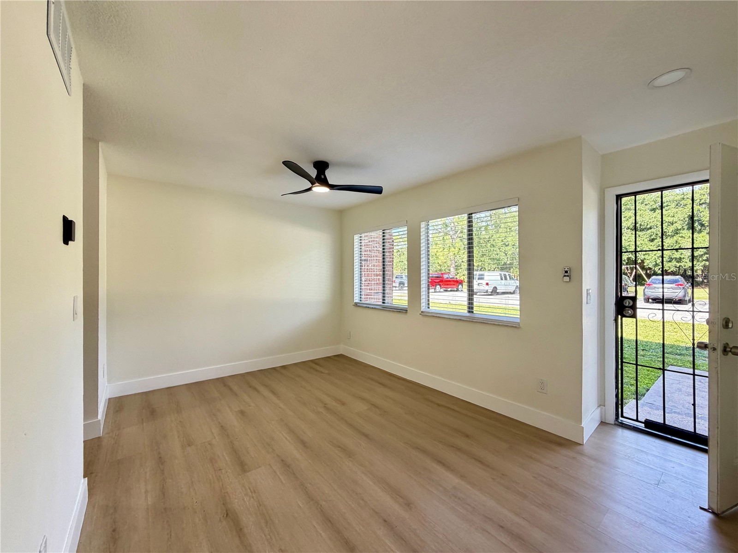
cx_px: 369
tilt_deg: -0.1
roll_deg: +0.4
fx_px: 298
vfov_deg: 85.7
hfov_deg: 102.1
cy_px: 276
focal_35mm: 14
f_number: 2.2
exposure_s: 1/121
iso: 200
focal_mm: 2.22
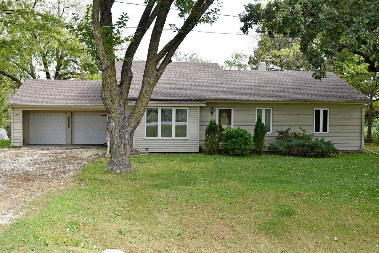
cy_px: 126
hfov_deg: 51.2
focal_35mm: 38
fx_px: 395
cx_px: 190
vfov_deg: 35.6
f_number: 7.1
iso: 100
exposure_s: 1/200
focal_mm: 25
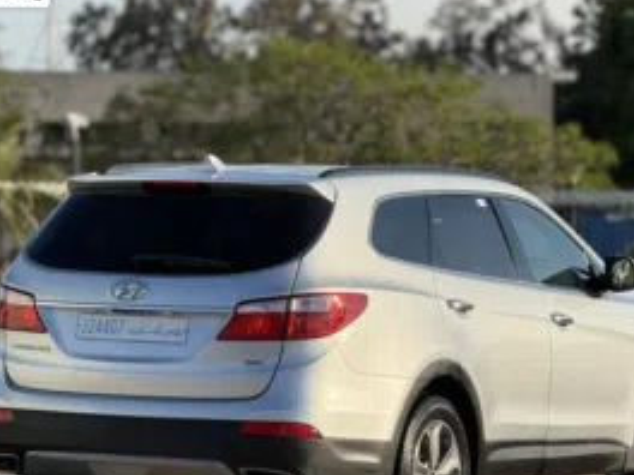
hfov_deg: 10.9
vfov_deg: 8.2
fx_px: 3333
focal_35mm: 182
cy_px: 271
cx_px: 346
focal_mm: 15.66
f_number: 2.8
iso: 64
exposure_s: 1/1342
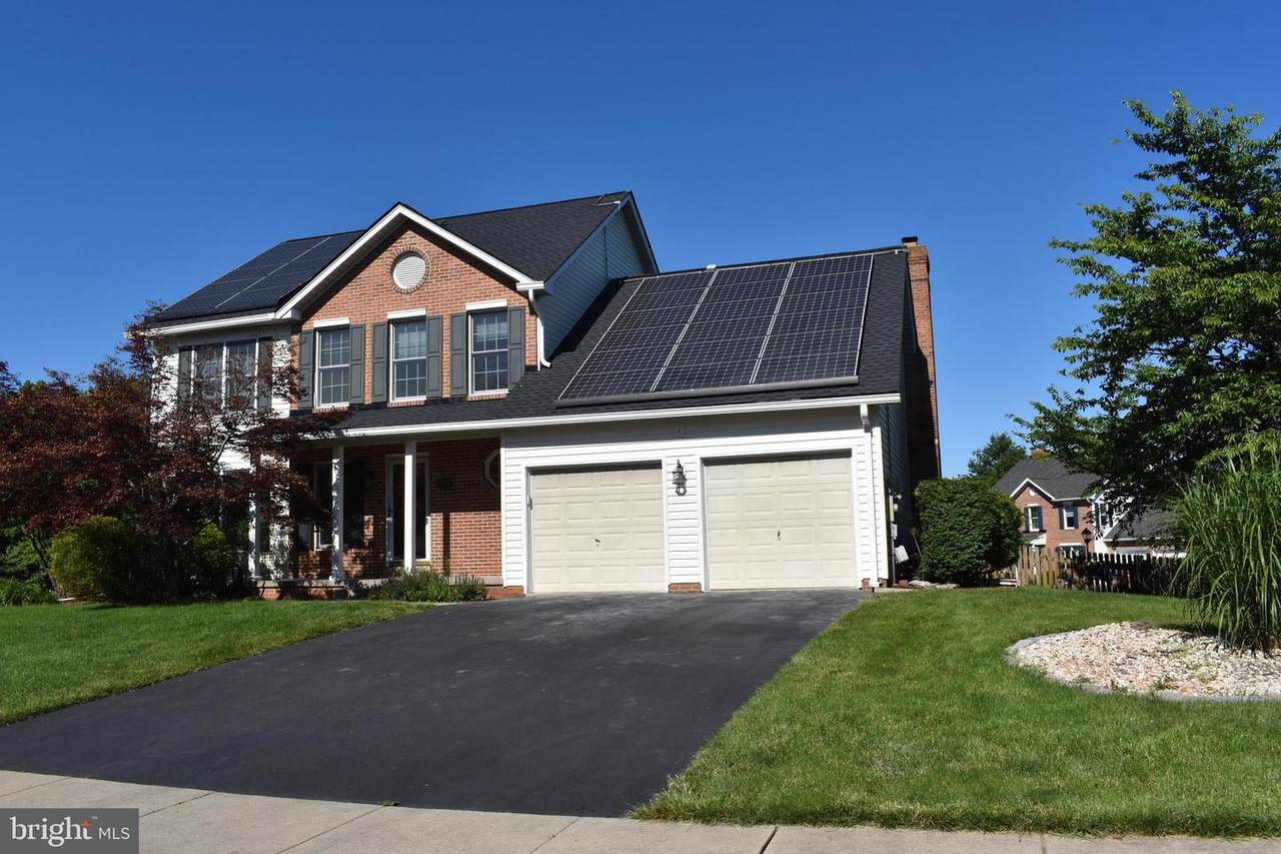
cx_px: 640
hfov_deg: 67.4
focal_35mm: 27
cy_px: 427
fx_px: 961
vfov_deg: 47.9
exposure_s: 1/500
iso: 200
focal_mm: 18
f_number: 11
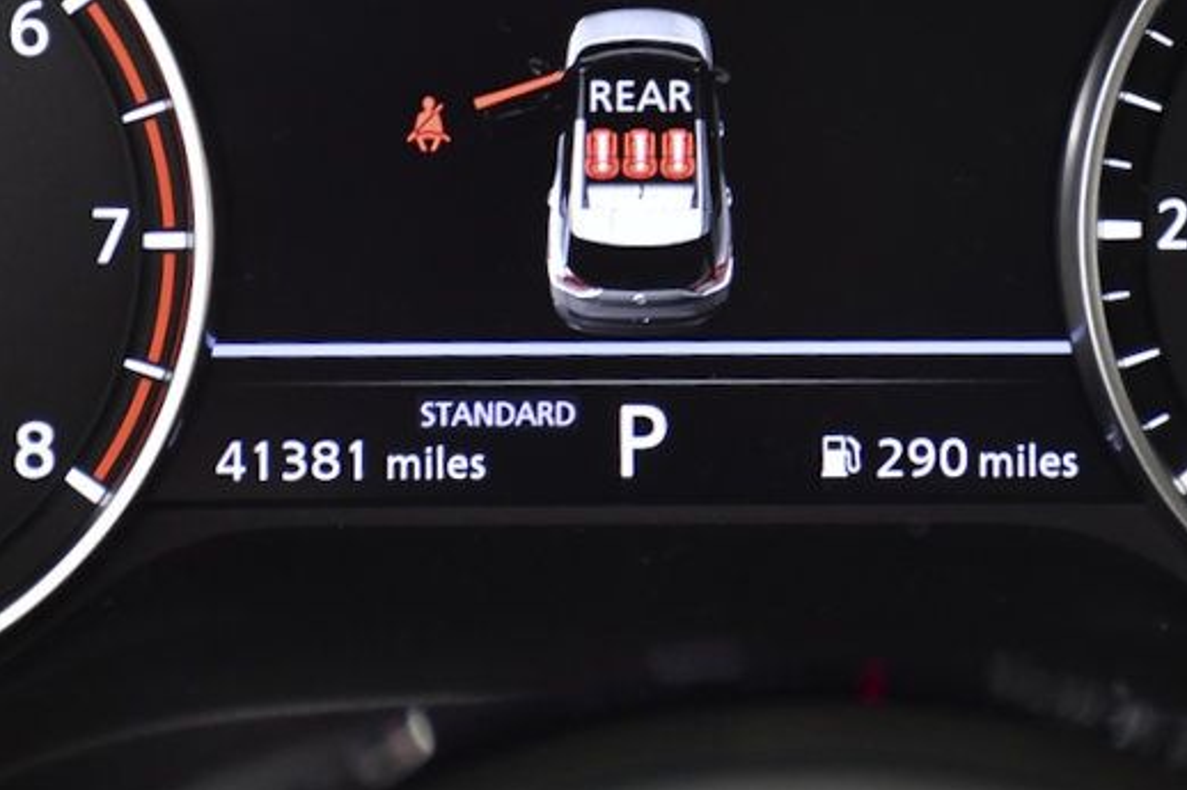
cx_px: 621
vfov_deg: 7.7
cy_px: 120
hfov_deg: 11.6
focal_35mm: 178
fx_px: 5867
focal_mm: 60
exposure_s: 1/100
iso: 1250
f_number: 5
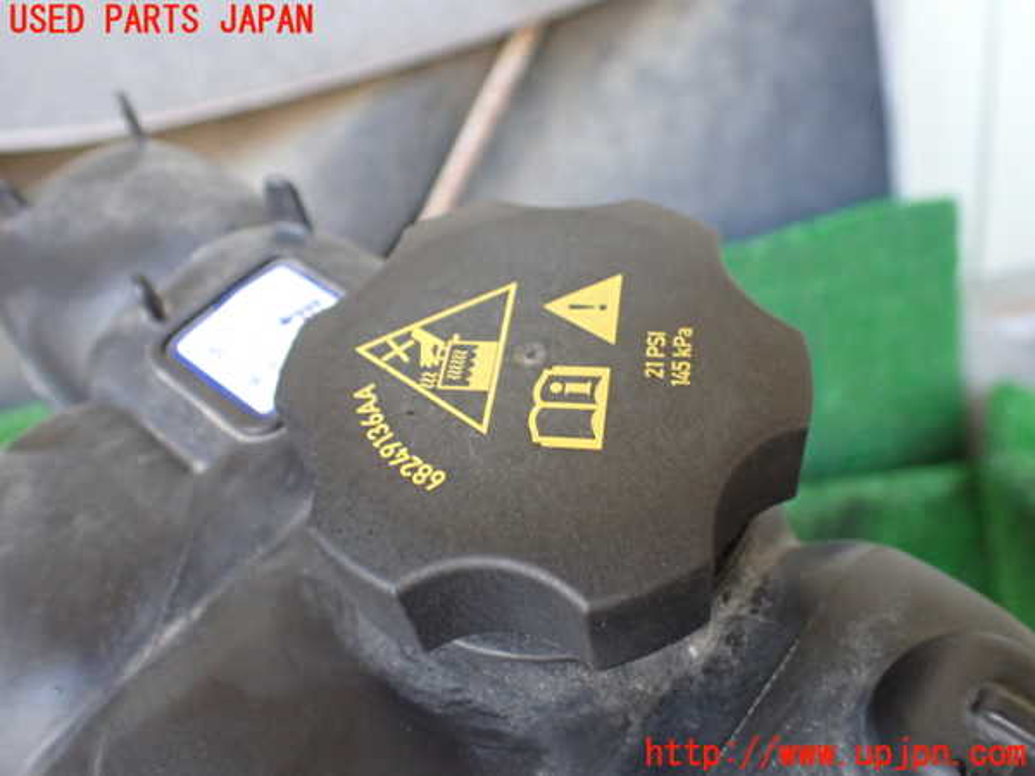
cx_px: 518
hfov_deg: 60.0
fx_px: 897
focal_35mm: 30
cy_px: 388
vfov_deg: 46.8
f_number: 2.3
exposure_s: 1/125
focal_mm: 5.4
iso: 640
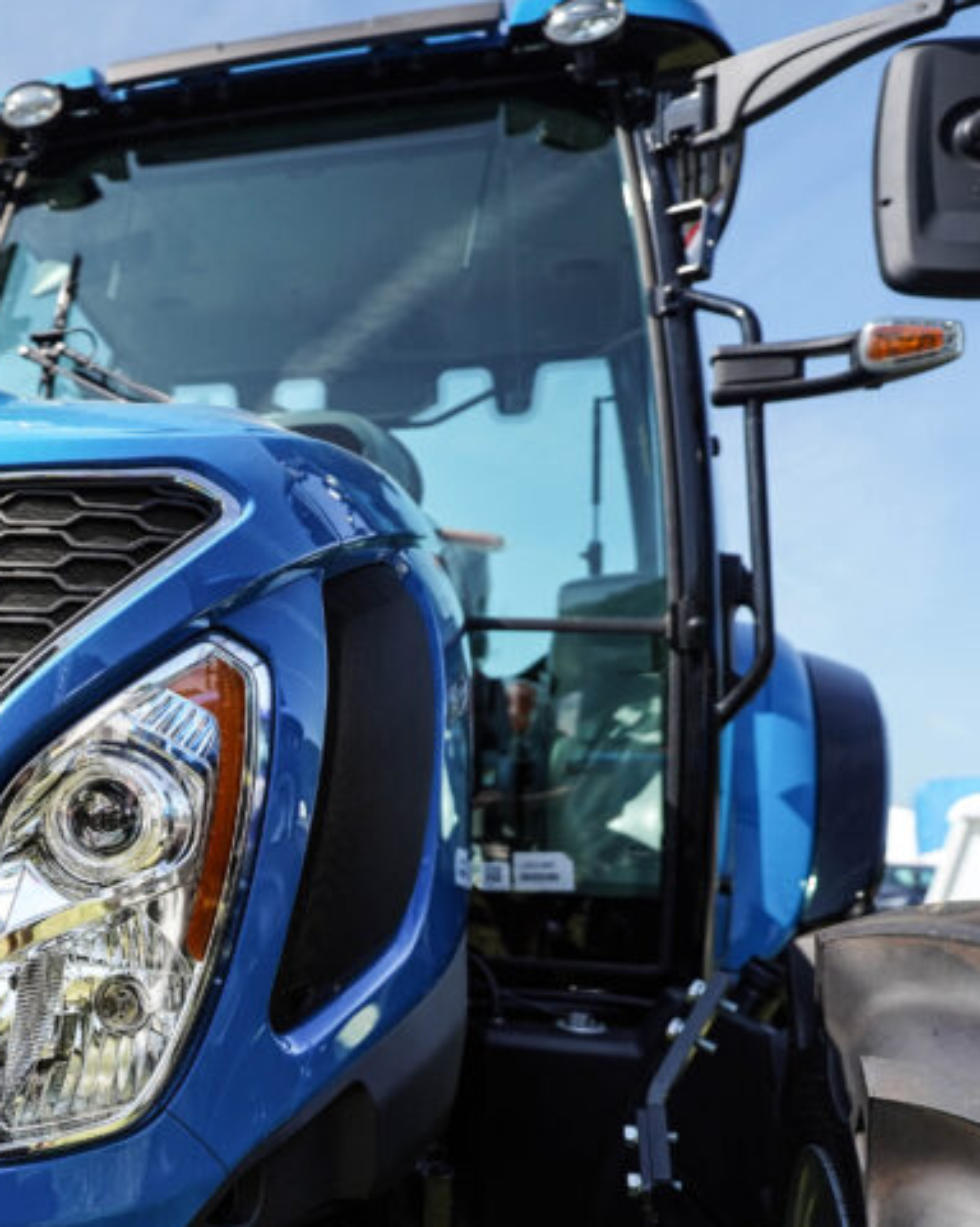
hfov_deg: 33.8
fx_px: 1452
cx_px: -15
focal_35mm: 40
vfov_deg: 45.7
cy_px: 682
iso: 640
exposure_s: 1/8000
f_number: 2.8
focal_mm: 20
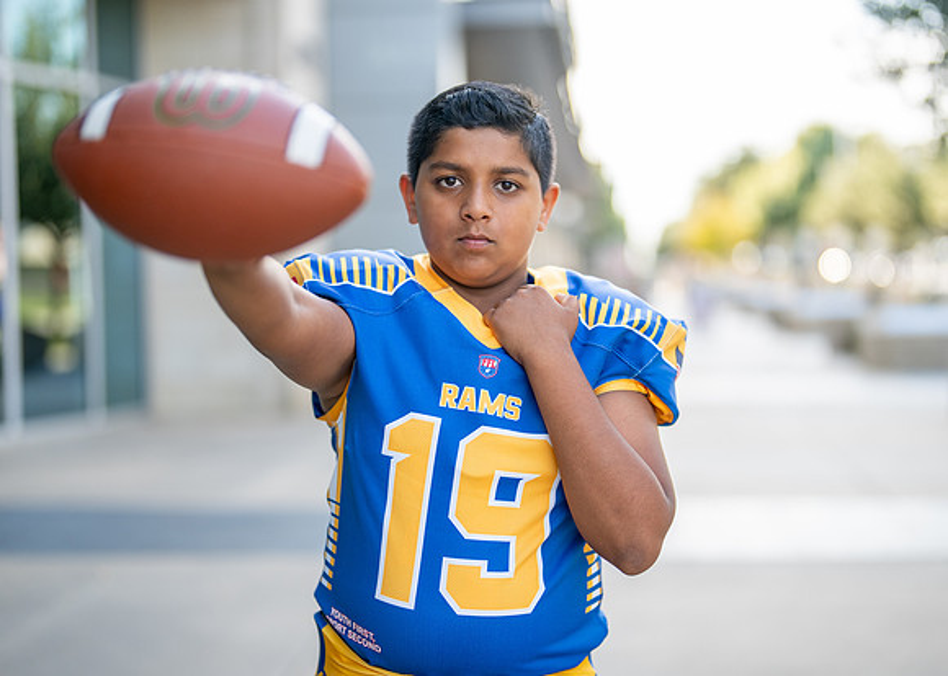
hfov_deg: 32.9
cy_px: 335
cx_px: 499
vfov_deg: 23.8
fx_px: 1605
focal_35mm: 60
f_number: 1.2
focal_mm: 50
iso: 125
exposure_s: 1/1600
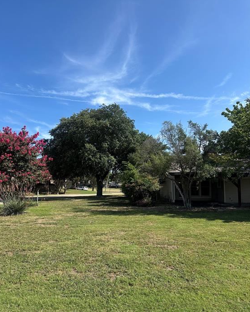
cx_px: 121
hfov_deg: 54.9
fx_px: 240
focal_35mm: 26
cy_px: 170
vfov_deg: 65.9
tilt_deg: +4.8
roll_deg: +0.5
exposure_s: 1/3356
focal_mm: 6.86
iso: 80
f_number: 1.78
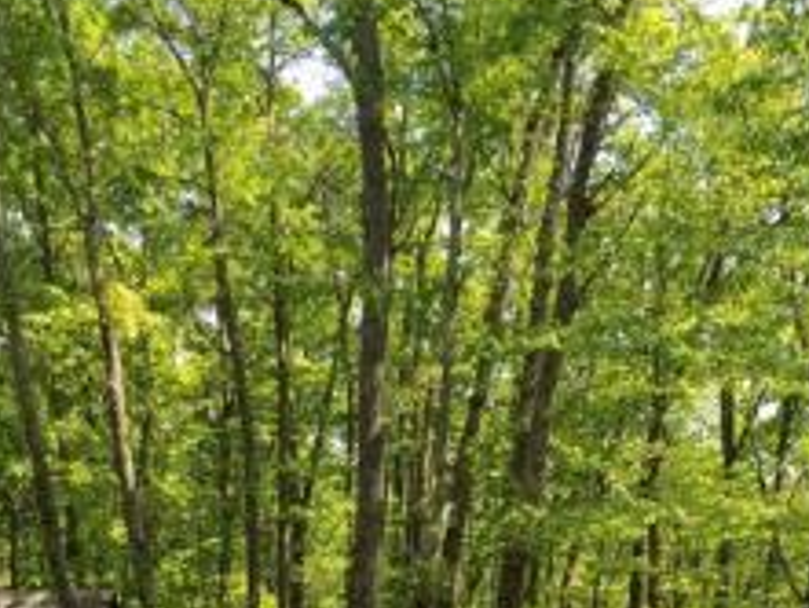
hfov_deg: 25.3
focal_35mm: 76
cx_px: 633
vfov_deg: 18.6
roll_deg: +0.4
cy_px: 681
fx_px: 1777
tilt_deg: -2.9
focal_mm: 4.15
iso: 32
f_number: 2.2
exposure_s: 1/455
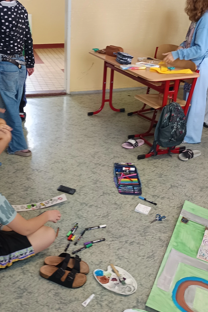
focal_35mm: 39
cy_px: 130
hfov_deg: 33.6
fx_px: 338
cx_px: 55
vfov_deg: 49.3
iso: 333
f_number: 1.7
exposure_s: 1/50
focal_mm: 5.31
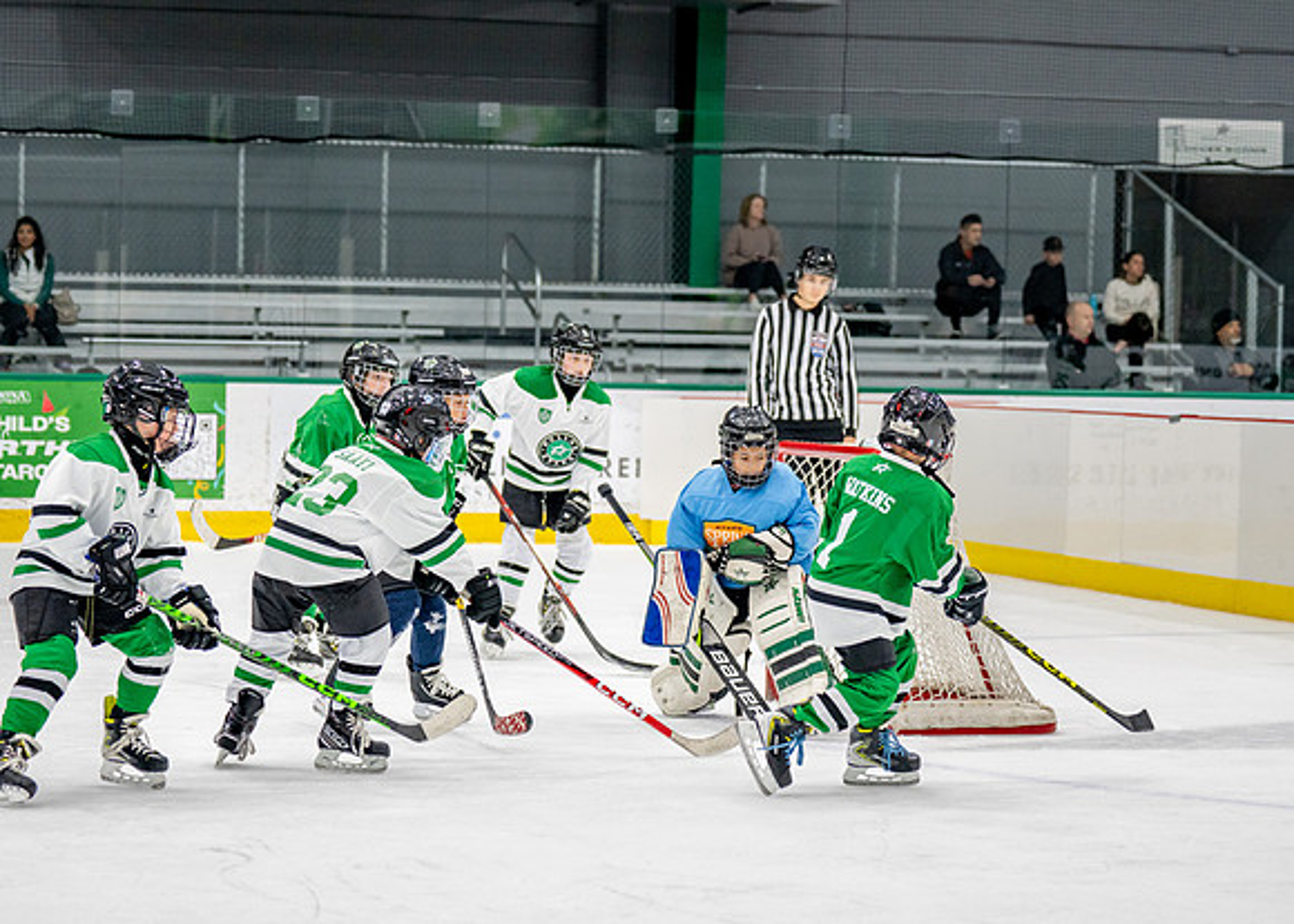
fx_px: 3930
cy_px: 482
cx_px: 626
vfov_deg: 13.4
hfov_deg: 18.7
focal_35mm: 107
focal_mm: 70
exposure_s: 1/1250
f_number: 2.8
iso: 1000
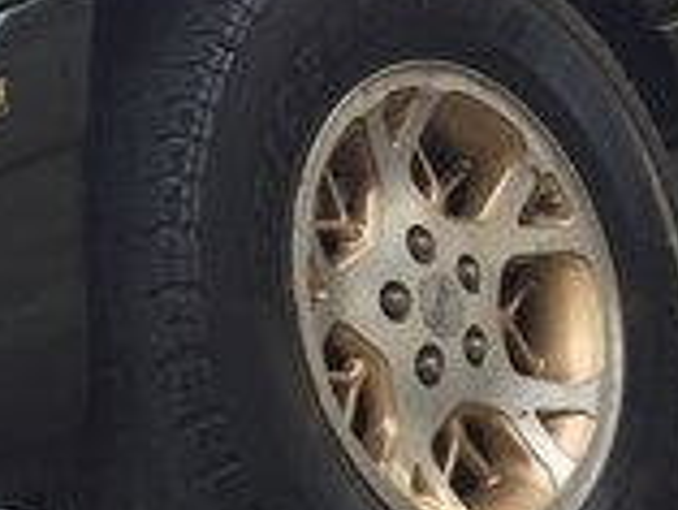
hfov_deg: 16.1
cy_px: -166
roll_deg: +22.0
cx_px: 298
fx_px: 2391
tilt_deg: +4.2
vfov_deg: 11.8
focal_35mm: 122
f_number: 2.2
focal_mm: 4.15
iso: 32
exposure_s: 1/50
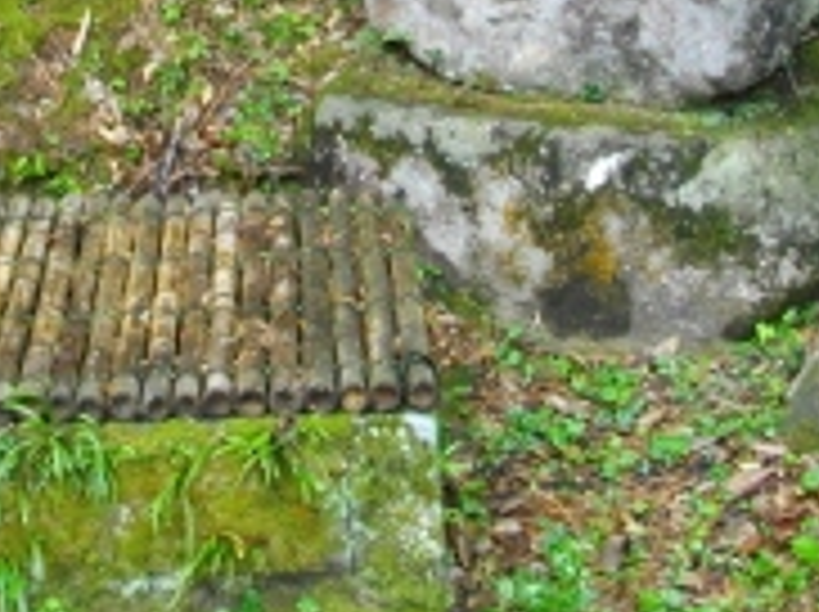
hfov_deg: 22.3
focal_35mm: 88
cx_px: 342
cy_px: -106
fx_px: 2079
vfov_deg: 16.1
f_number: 2.9
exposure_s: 1/100
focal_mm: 5.7
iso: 226
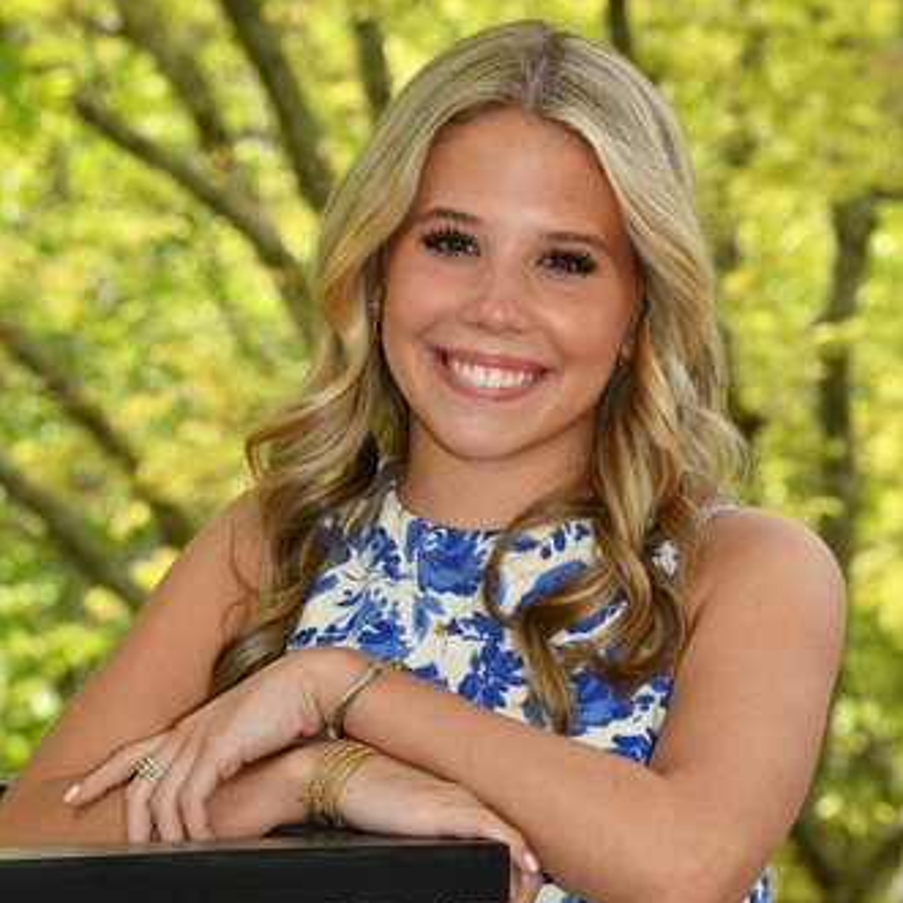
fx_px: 6257
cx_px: 452
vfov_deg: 8.3
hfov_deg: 8.3
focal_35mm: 212
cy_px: 502
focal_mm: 165
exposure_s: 1/250
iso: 800
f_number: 14
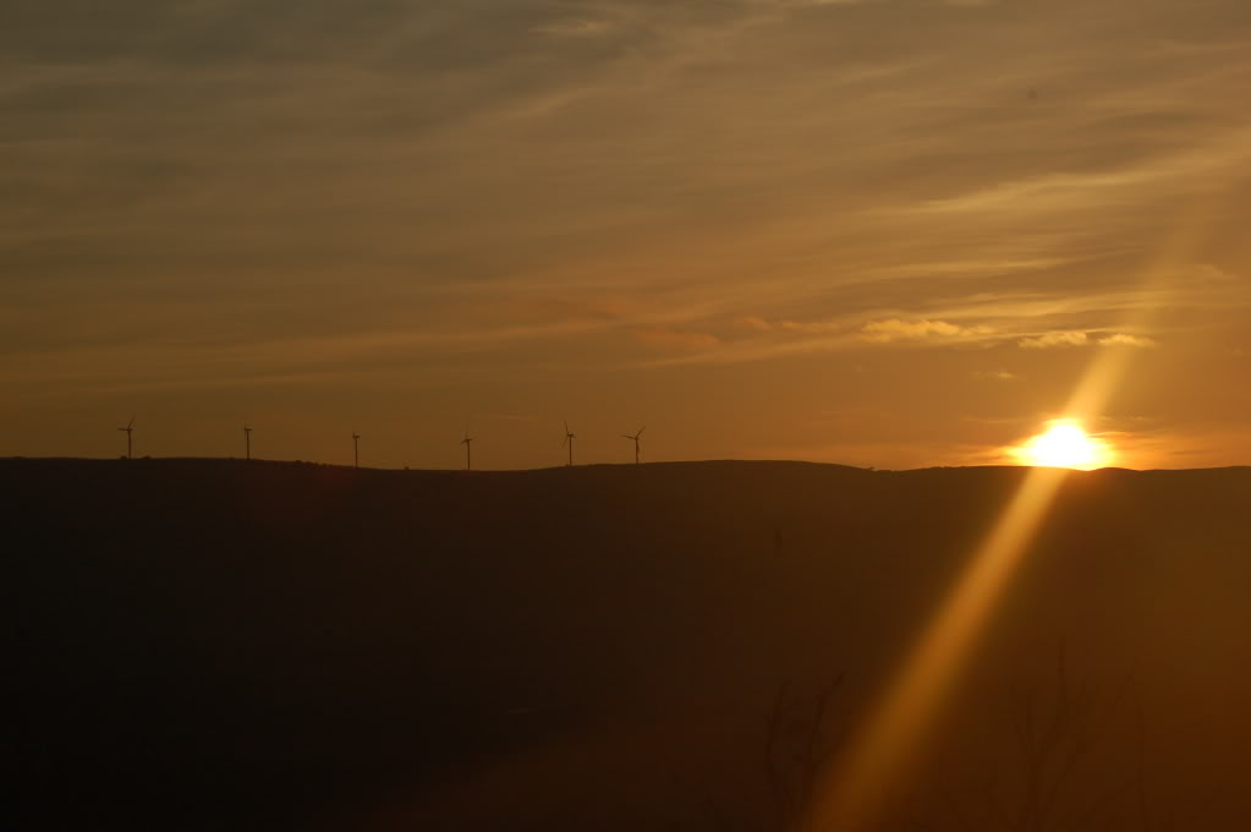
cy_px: 416
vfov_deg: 13.0
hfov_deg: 19.5
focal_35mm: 105
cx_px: 626
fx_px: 3645
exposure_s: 1/2000
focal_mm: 70
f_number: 11
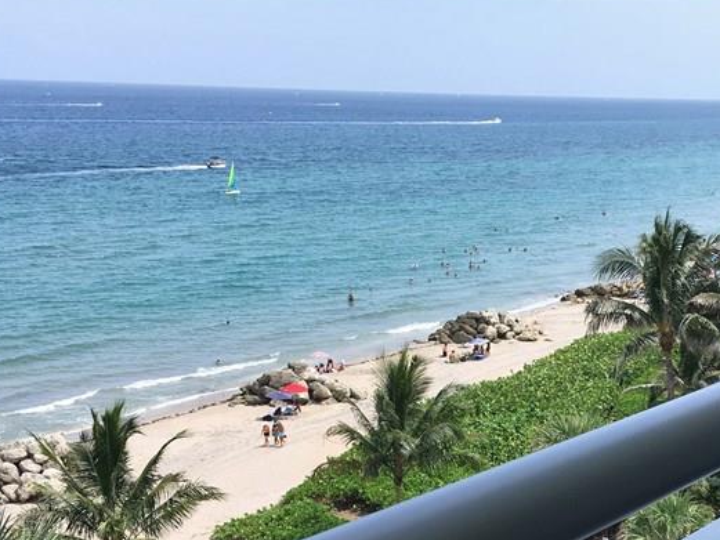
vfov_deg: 24.7
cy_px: 521
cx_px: 468
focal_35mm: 57
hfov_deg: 33.5
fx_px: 1186
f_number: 2.2
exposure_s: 1/1083
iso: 25
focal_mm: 4.15
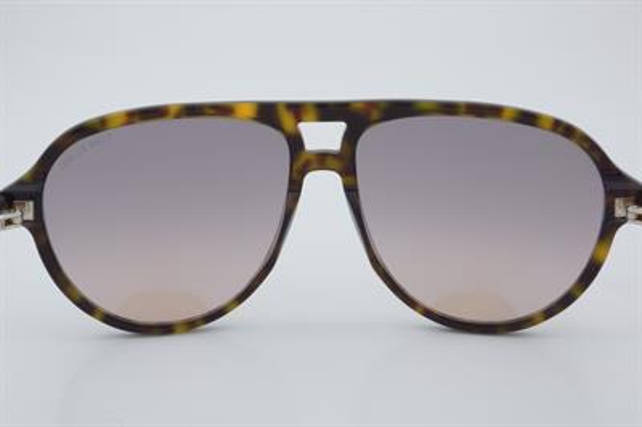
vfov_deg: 25.7
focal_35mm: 52
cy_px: 214
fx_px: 935
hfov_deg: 37.9
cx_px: 321
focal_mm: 35
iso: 100
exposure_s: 1/4
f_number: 32
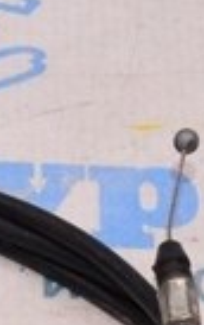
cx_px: -142
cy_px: 692
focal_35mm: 308
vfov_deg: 6.6
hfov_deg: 4.2
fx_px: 2729
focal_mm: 27
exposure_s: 1/125
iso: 1600
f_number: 8
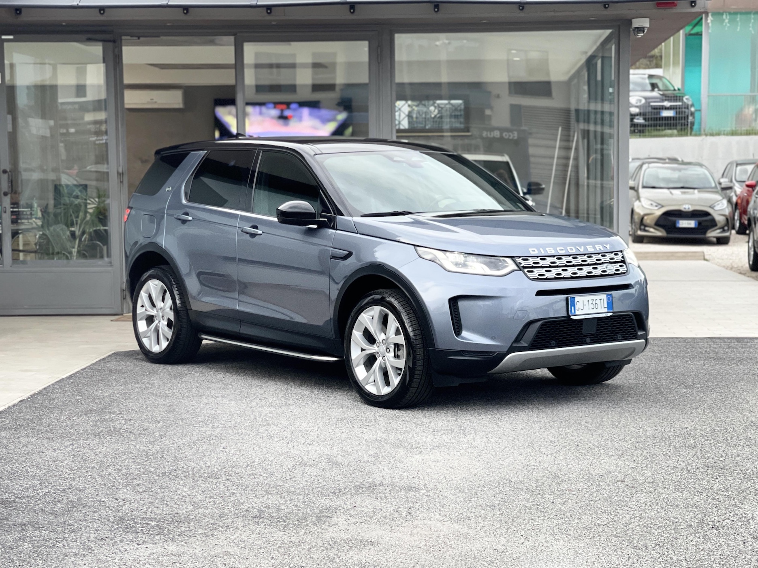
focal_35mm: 64
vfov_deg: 22.9
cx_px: 379
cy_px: 284
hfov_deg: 30.3
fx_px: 1401
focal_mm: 7.5
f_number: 2.2
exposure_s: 1/121
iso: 200
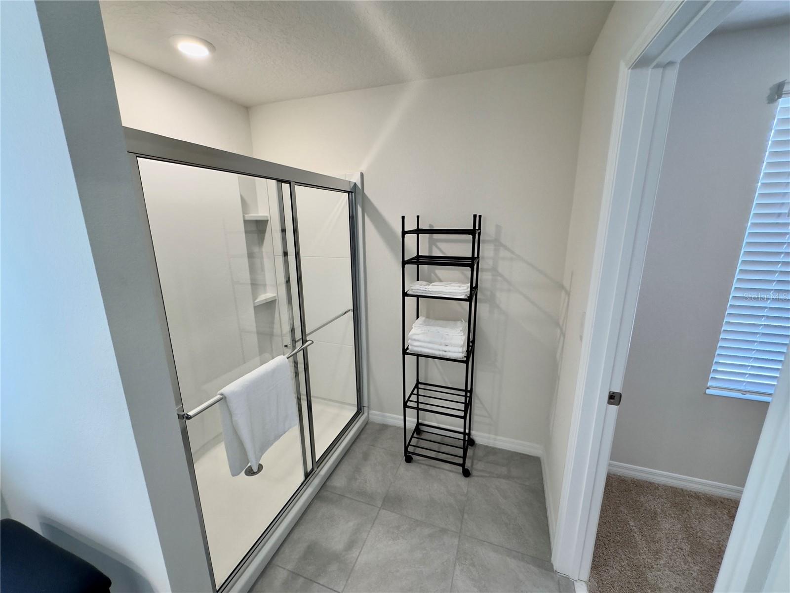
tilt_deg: -14.6
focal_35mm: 14
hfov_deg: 102.1
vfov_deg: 85.7
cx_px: 395
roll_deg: +0.1
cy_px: 296
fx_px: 320
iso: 250
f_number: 2.2
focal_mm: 2.22
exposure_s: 1/120
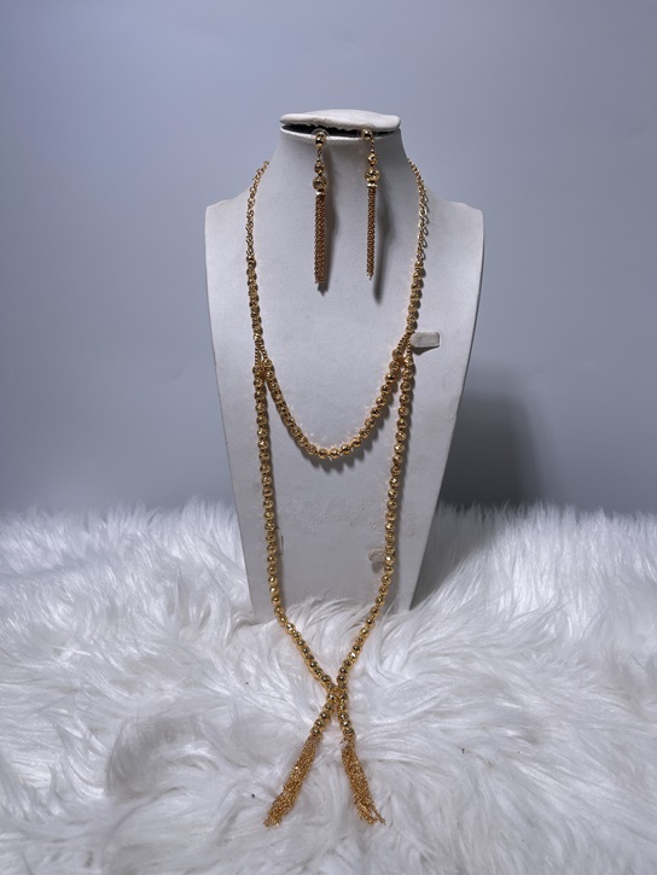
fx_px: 632
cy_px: 438
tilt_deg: -17.9
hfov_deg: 54.9
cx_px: 328
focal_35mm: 25
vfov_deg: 69.4
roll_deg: +0.5
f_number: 1.6
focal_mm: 5.1
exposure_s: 1/1739
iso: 32
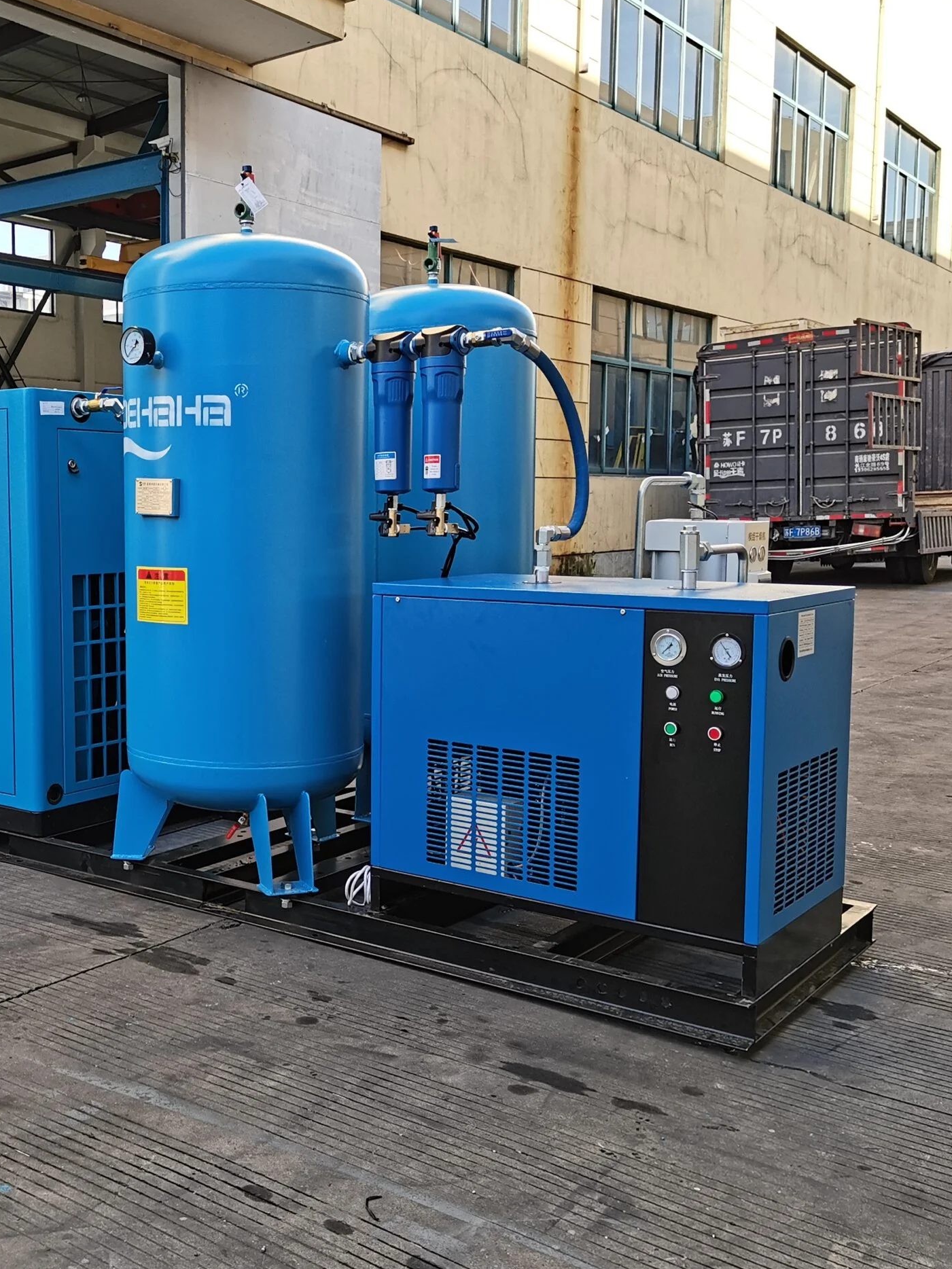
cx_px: 246
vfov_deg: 50.1
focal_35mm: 37
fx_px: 1357
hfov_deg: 37.8
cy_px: 634
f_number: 1.9
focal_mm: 4.94
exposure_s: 1/242
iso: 50
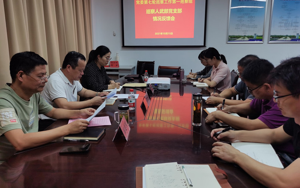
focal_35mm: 29
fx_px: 237
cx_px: 151
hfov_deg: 64.7
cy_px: 87
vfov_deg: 43.1
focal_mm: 5.58
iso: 80
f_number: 1.8
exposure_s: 1/100
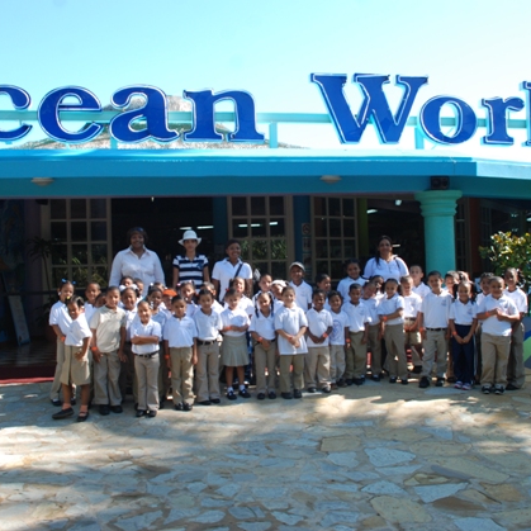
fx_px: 677
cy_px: 266
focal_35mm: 39
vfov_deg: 42.8
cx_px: 260
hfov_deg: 42.8
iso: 200
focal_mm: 20
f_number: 6.3
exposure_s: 1/200
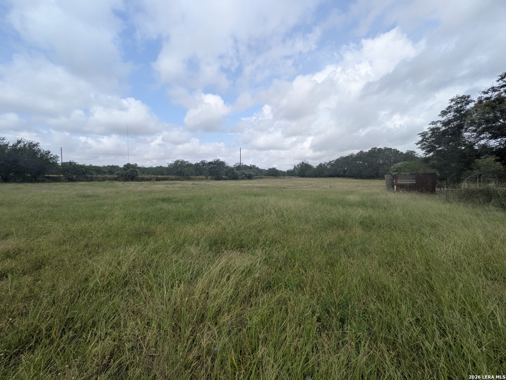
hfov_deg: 102.1
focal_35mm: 14
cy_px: 190
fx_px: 205
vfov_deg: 85.7
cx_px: 253
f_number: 2.2
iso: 50
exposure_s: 1/1605
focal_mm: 1.83
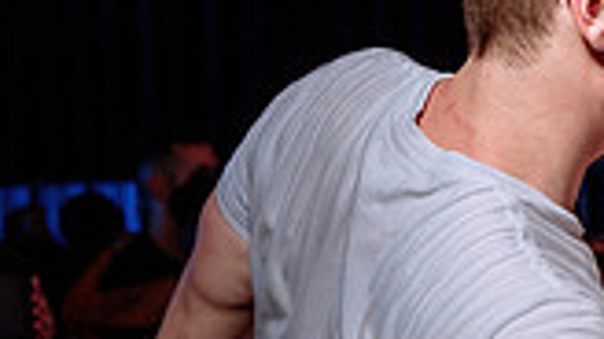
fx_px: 2017
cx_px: 816
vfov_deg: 9.5
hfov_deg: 16.0
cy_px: 397
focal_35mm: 126
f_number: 3.5
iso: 1000
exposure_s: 1/40
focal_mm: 32
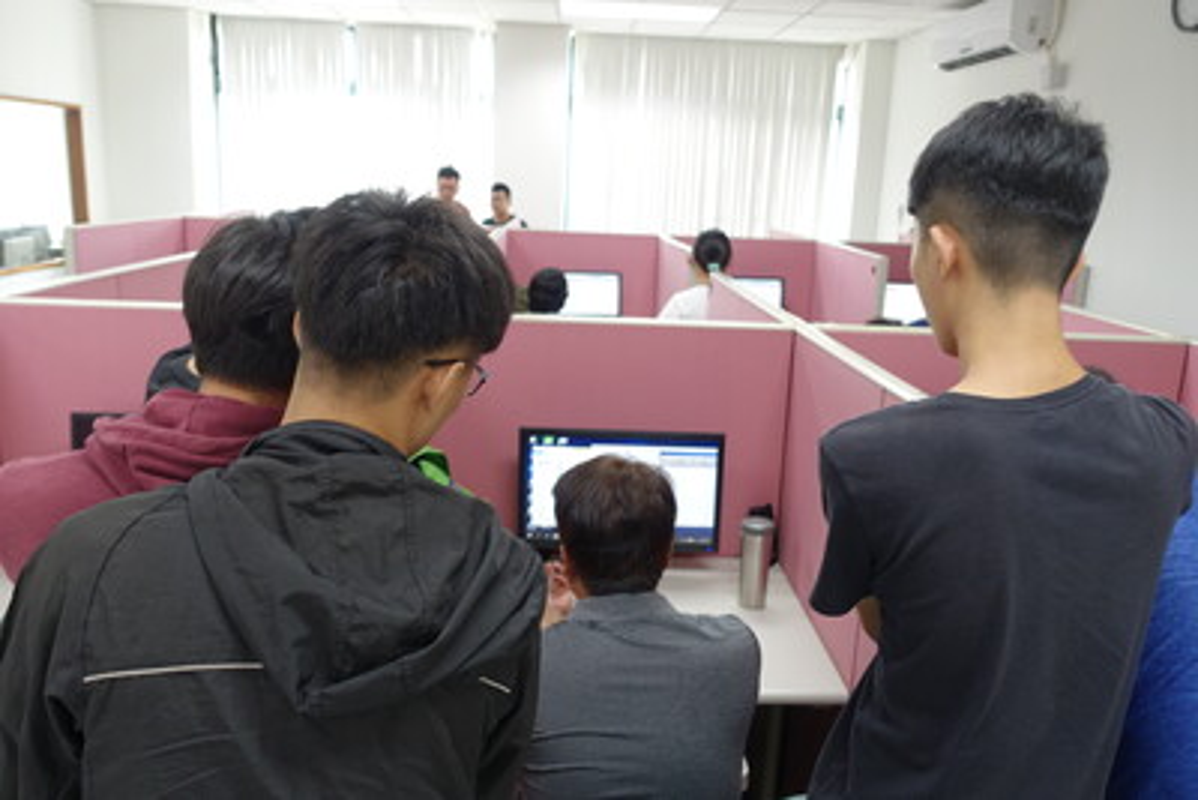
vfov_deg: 45.0
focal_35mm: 29
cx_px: 599
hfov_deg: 63.6
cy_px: 400
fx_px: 965
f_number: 2.5
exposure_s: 1/30
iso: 160
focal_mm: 10.7
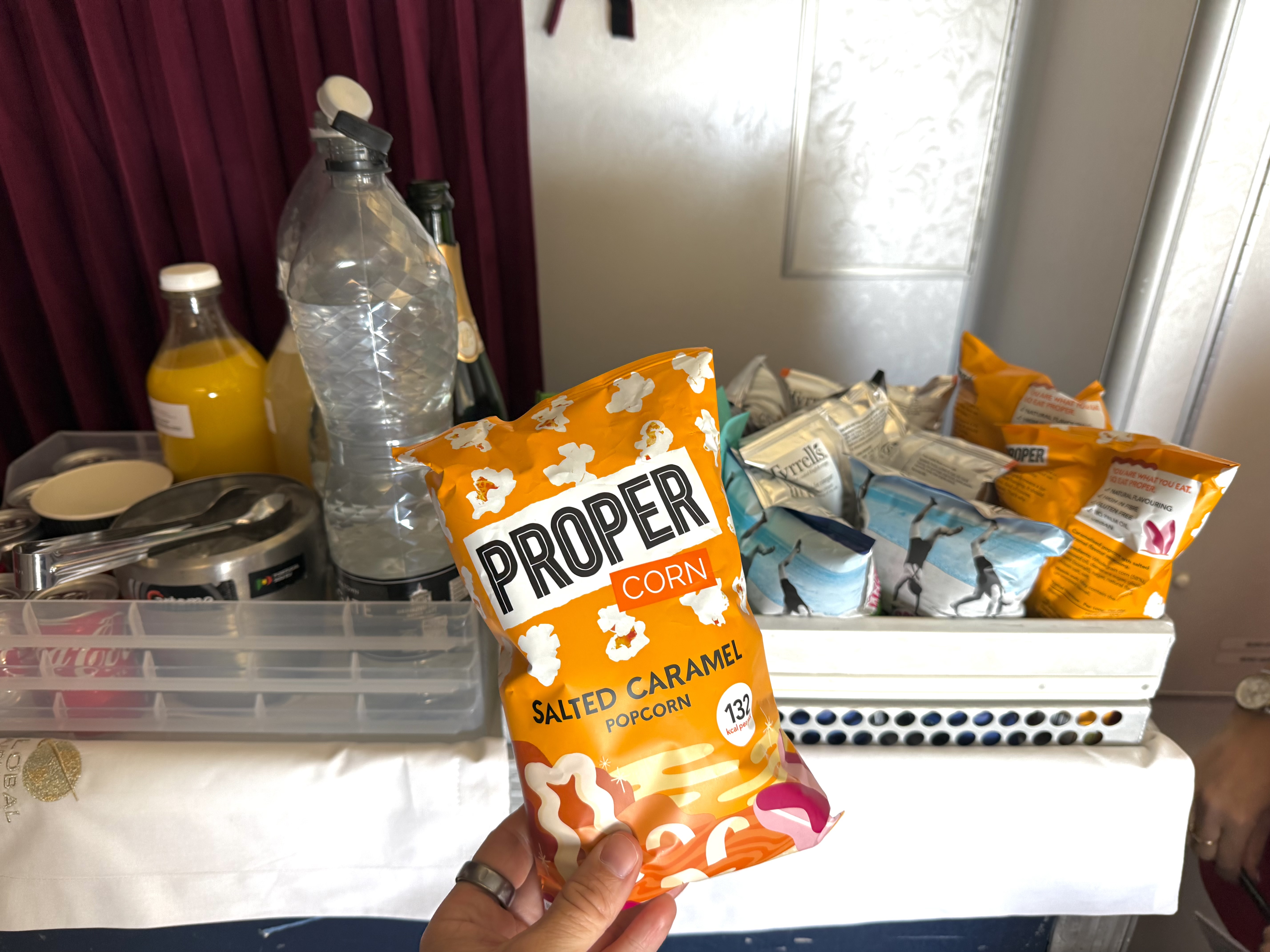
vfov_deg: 56.8
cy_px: 476
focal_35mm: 24
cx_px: 635
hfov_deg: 71.6
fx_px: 881
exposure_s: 1/117
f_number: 1.78
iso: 125
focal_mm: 6.76
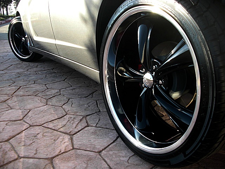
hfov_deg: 51.4
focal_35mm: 36
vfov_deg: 39.7
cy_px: 84
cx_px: 112
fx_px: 234
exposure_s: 1/125
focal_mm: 6.3
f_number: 2.8
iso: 50
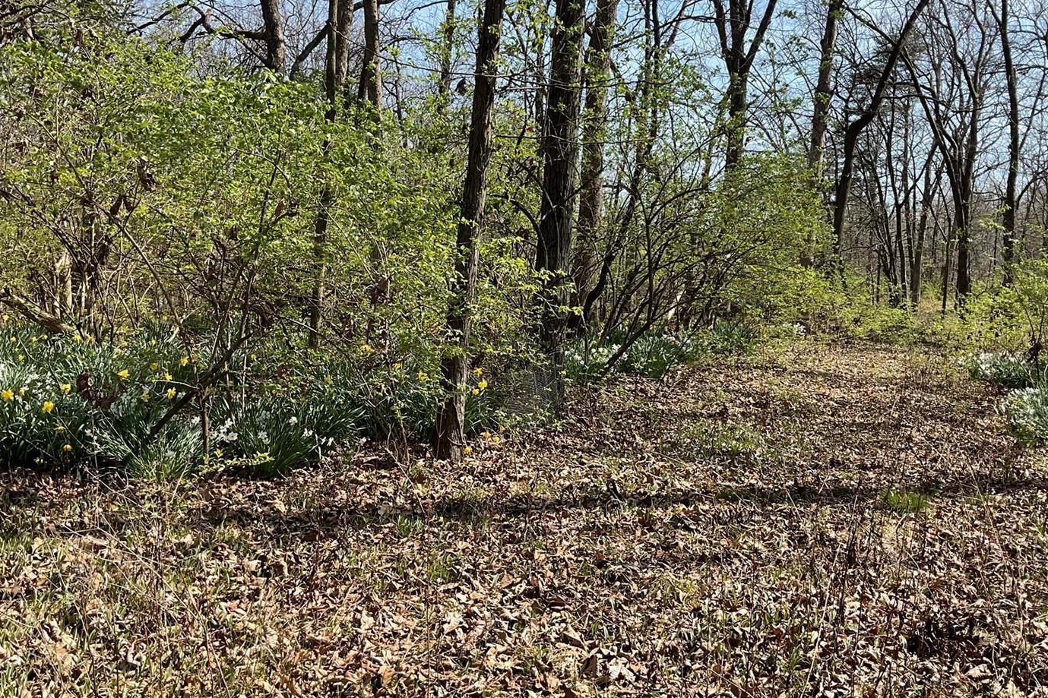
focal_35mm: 35
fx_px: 1019
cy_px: 324
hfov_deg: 54.4
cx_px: 537
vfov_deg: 37.8
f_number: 1.8
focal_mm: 3
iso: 16
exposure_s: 1/912
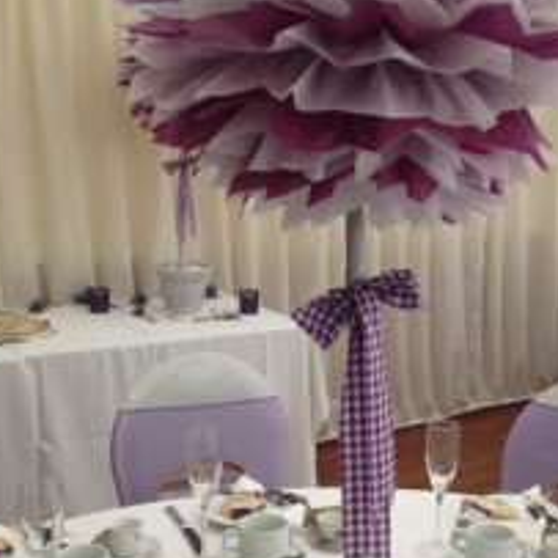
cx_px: 371
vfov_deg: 28.0
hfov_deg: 28.0
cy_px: 352
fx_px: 1112
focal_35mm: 61
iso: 80
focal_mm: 4.28
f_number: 2.4
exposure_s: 1/20
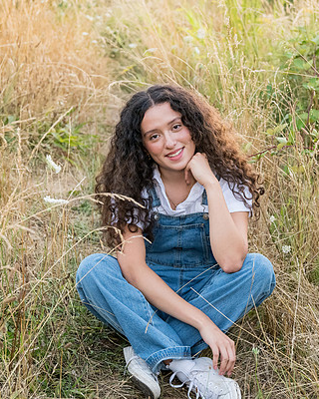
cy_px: 200
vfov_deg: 24.7
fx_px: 909
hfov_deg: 19.8
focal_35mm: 77
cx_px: 217
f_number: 4
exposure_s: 1/400
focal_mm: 46
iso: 2500
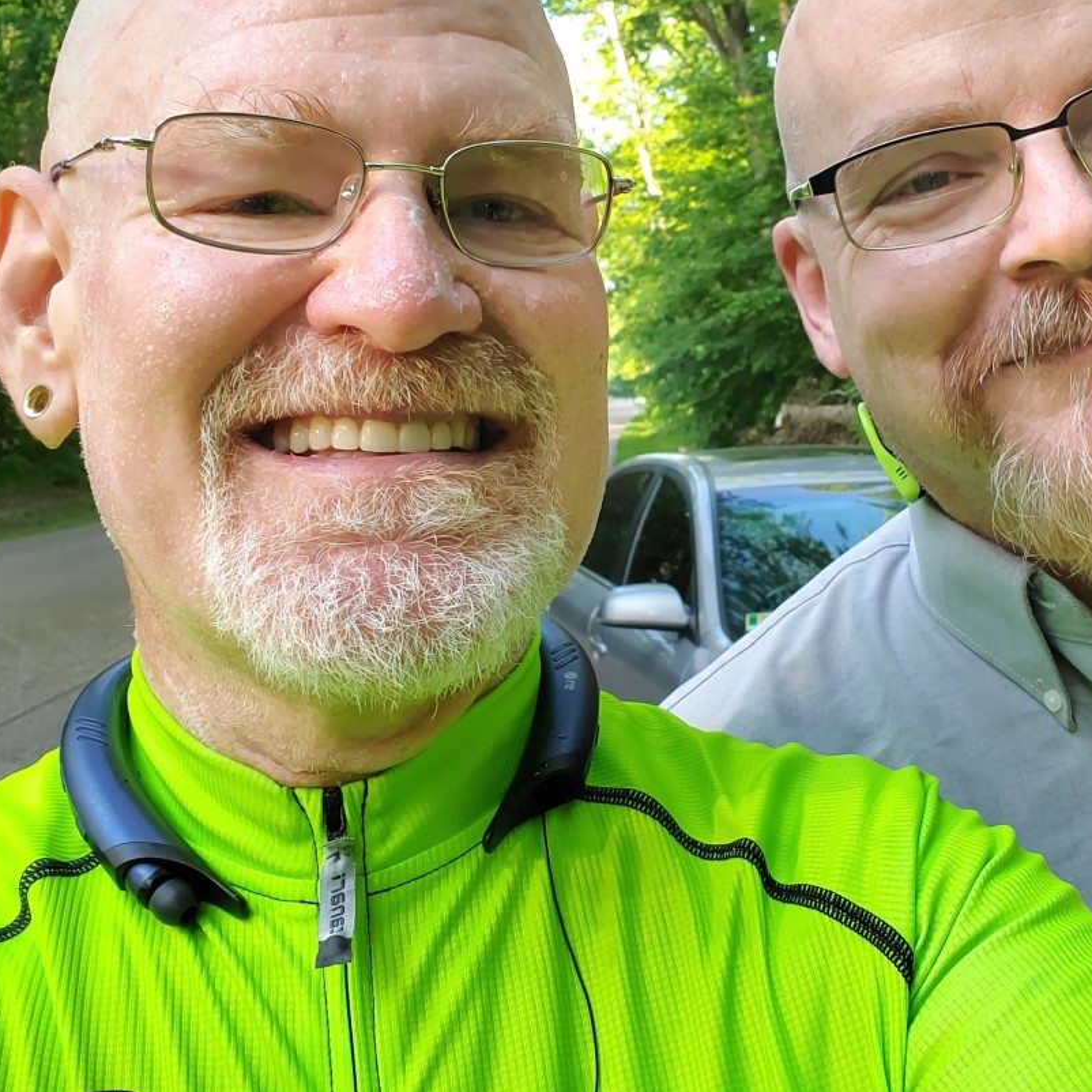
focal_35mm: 47
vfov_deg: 35.9
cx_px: 790
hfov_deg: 35.4
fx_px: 1677
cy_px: 417
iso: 80
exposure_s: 1/120
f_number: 1.9
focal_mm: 3.3
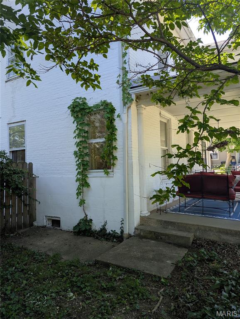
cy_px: 160
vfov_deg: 71.5
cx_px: 120
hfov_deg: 56.9
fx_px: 221
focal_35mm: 24
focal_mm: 6.81
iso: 30
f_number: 1.85
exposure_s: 1/167
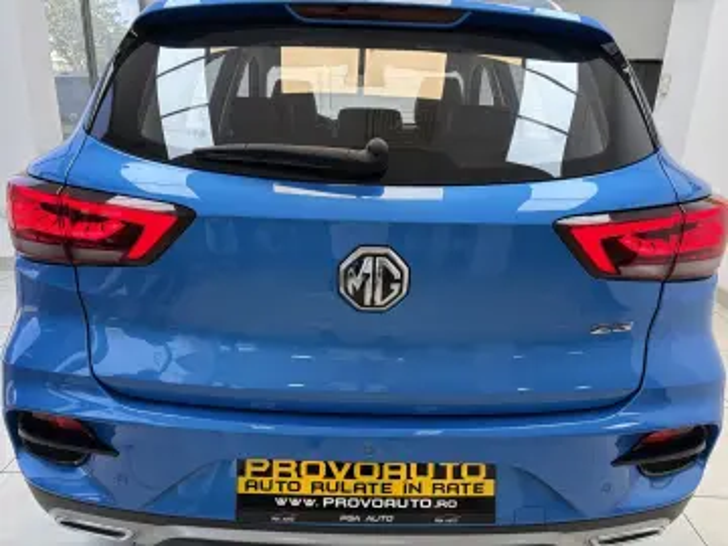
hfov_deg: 67.3
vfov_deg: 53.1
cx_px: 364
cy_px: 273
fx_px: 547
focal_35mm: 26
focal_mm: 5.96
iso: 64
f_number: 1.6
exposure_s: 1/100
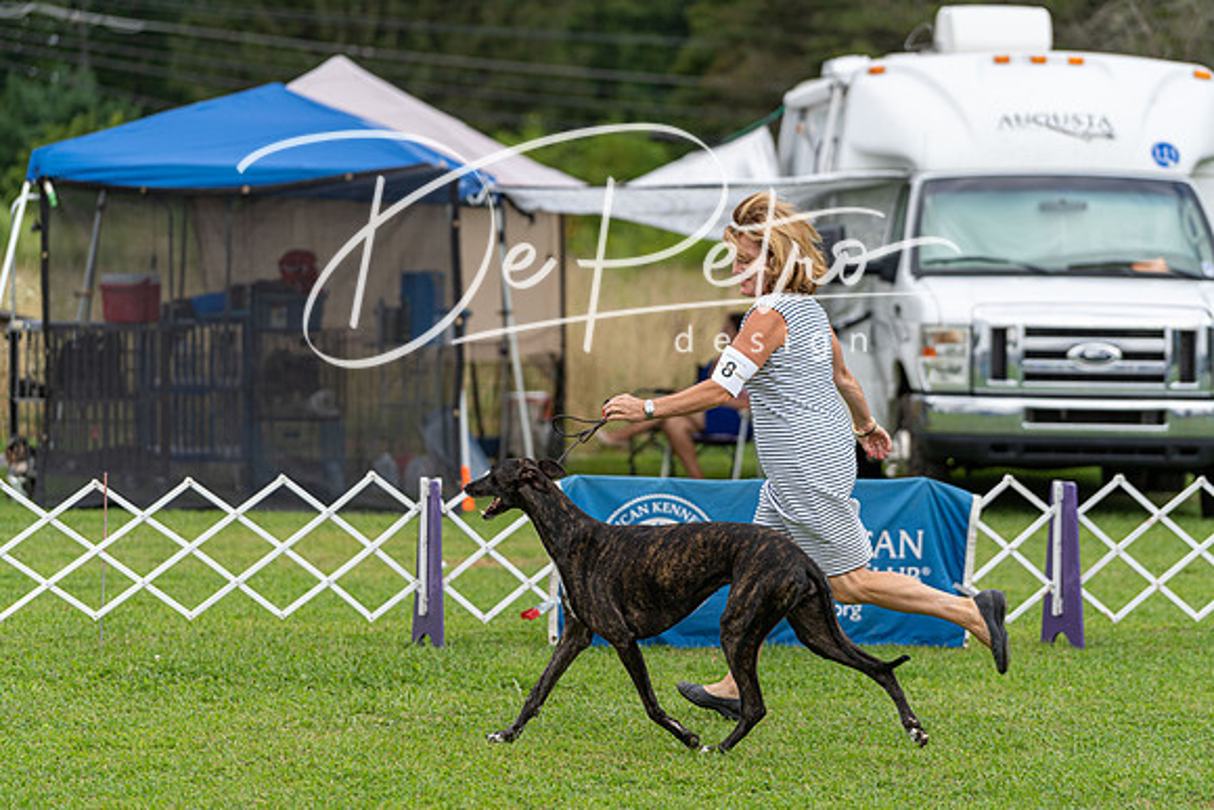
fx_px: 5666
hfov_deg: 12.2
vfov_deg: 8.2
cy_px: 405
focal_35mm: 168
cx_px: 607
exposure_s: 1/1000
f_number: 4
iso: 250
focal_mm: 168
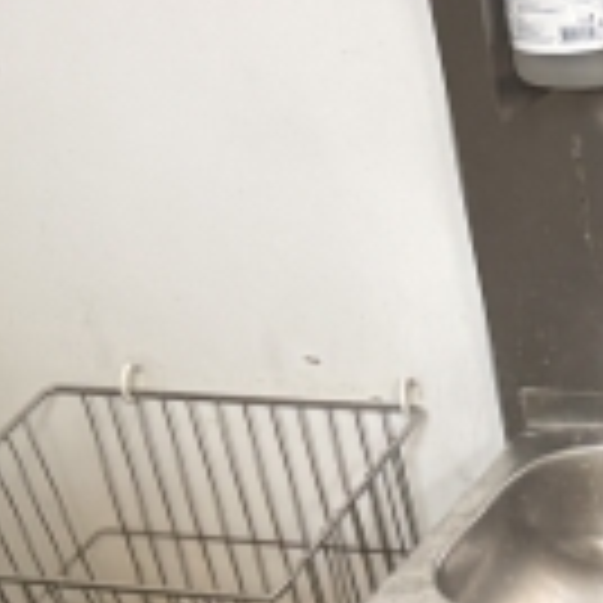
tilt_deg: -25.0
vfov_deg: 15.7
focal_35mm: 110
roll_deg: +4.4
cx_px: 909
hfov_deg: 14.7
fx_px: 2168
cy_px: 477
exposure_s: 1/50
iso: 320
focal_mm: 5.96
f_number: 1.6
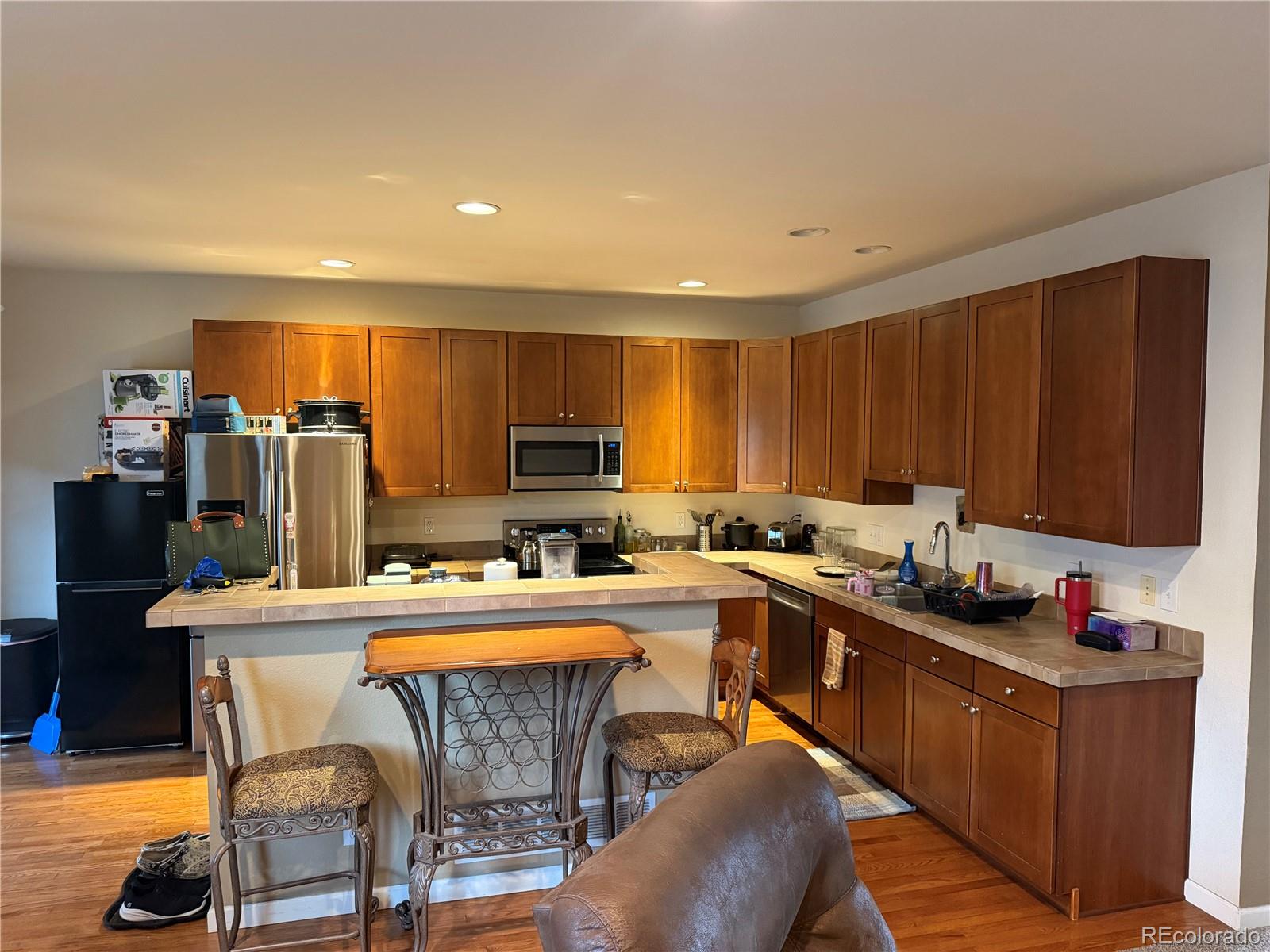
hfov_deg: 71.6
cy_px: 476
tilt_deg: -3.0
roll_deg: +0.0
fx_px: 881
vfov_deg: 56.8
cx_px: 635
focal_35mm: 24
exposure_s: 1/60
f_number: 1.78
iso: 800
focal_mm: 6.76
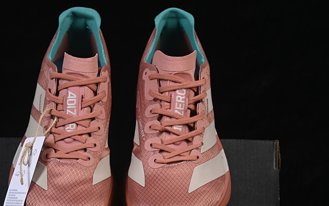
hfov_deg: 20.3
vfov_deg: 12.8
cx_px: 123
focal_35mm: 102
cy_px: 144
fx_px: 915
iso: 160
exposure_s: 1/80
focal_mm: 50
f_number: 8
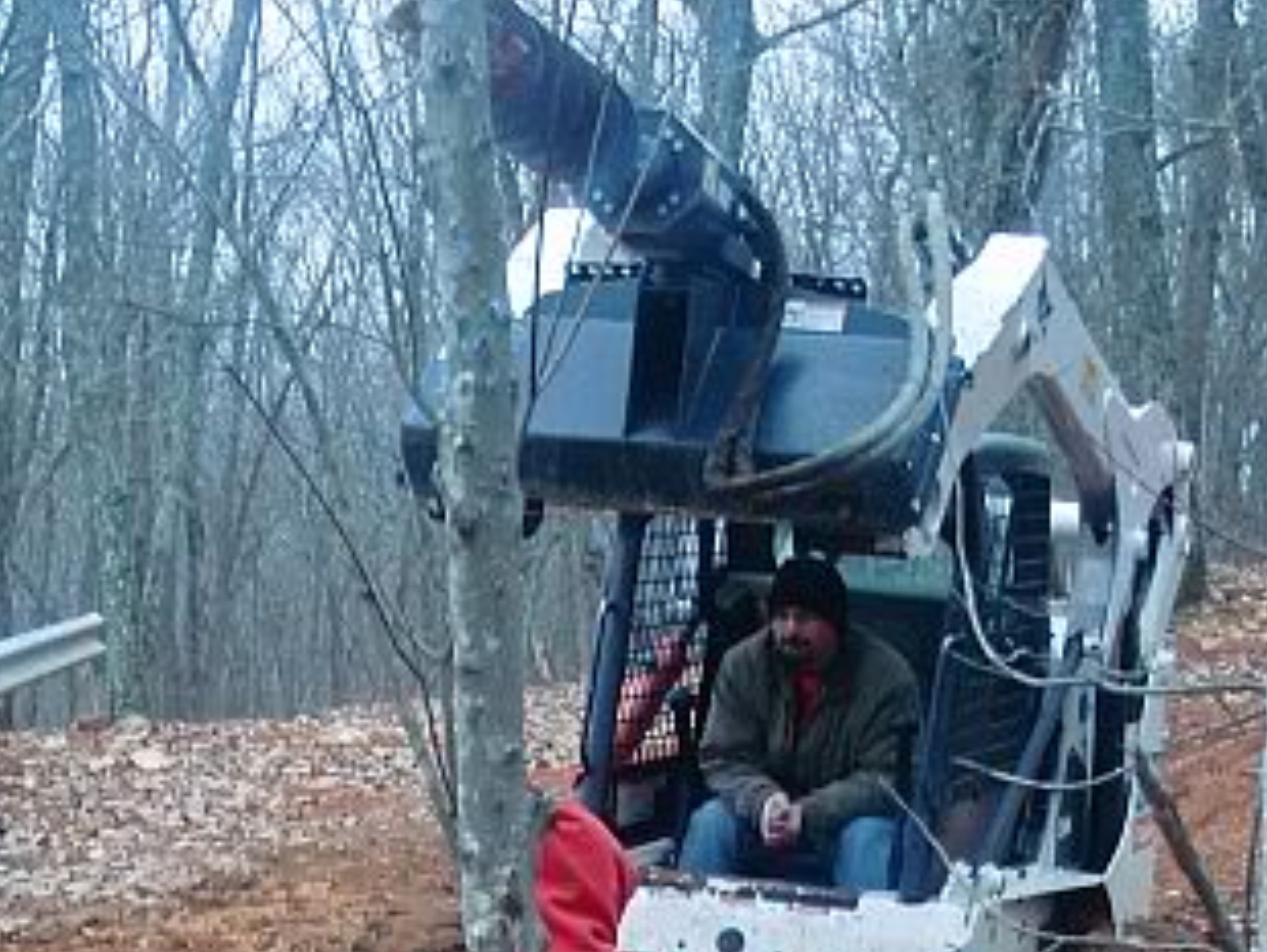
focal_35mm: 98
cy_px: 1193
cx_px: 523
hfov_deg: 20.0
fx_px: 3590
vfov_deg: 14.5
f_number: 3.9
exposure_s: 1/60
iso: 125
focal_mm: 6.7
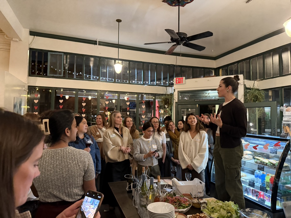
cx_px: 146
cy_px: 109
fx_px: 202
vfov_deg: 56.8
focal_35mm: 24
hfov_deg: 71.6
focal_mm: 6.76
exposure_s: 1/40
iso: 800
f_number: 1.78
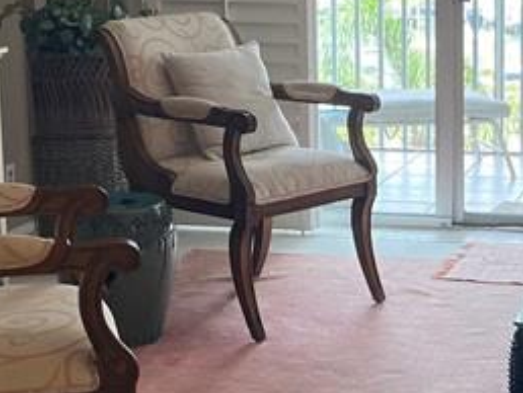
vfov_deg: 14.4
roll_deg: +0.0
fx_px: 1558
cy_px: 150
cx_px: 499
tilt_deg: -11.9
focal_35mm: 103
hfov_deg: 18.6
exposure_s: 1/60
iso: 64
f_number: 1.8
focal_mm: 4.25
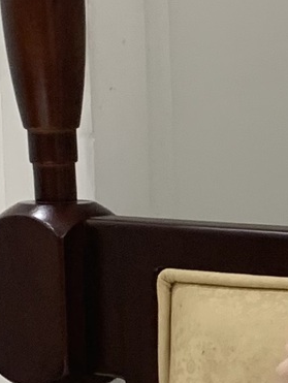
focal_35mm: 168
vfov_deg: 11.7
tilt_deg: -9.4
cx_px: 686
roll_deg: -0.6
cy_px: 346
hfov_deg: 8.2
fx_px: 1860
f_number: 1.8
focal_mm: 4.25
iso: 125
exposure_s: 1/50
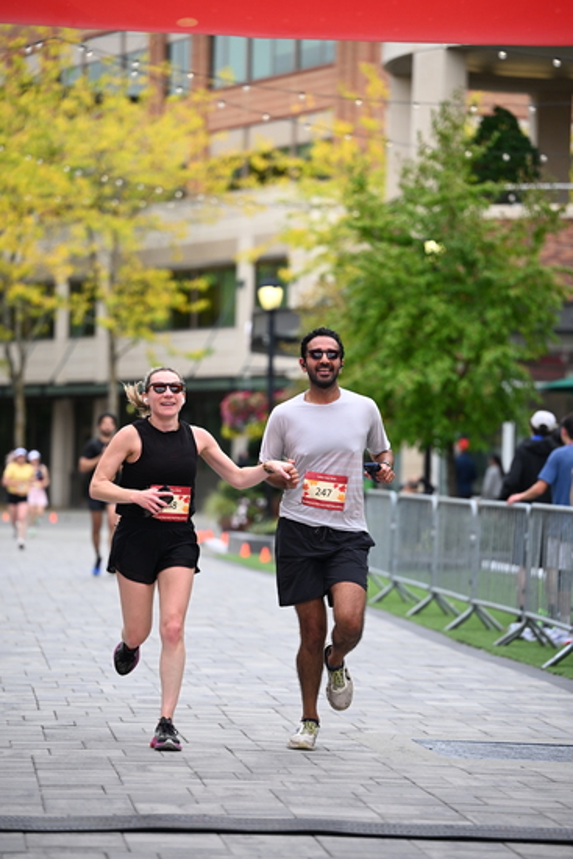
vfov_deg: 16.4
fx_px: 2982
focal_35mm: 125
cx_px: 286
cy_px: 430
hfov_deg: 11.0
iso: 640
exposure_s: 1/2000
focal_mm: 125
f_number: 2.8
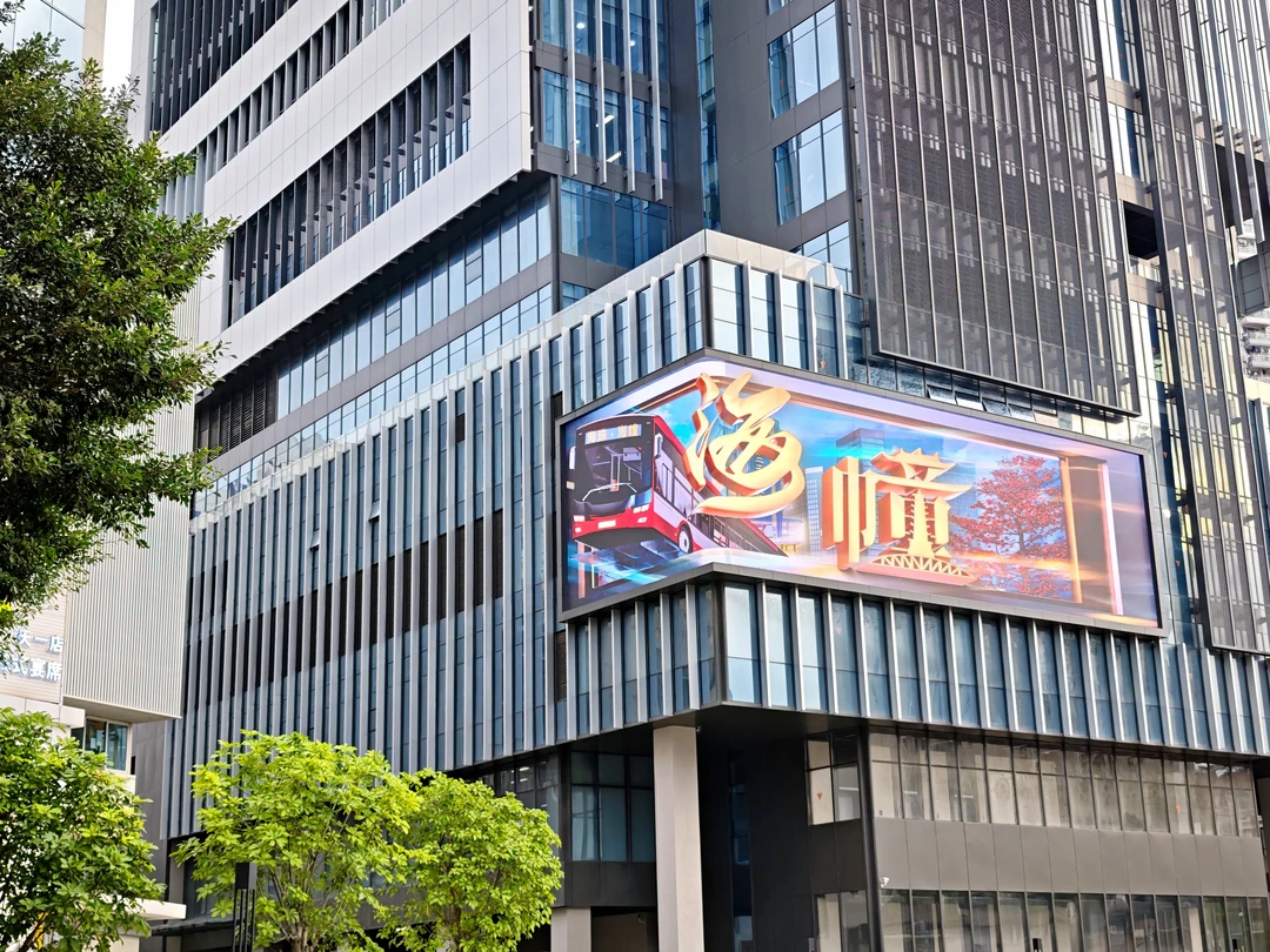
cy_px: 476
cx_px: 635
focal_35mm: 46
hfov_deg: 41.2
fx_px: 1688
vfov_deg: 31.5
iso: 50
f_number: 1.63
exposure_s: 1/415
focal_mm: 8.72
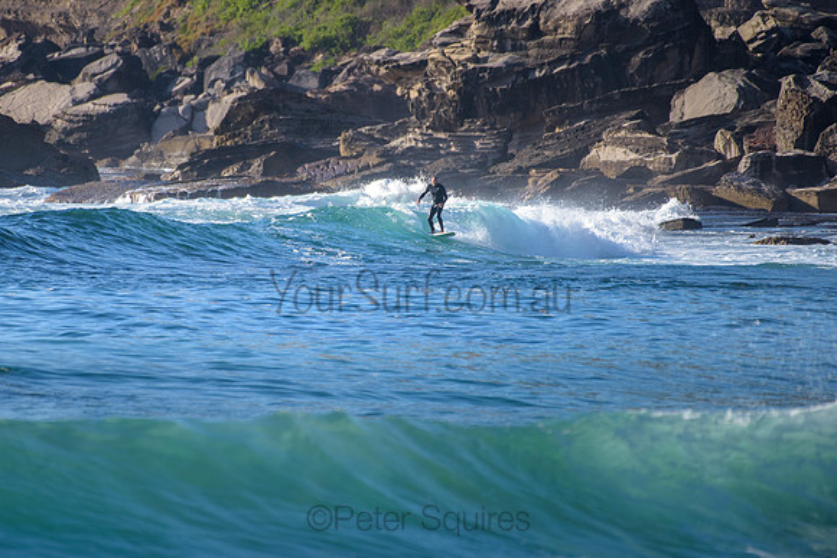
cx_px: 328
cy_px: 223
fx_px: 14263
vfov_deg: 2.2
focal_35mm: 613
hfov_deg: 3.4
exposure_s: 1/2000
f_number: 5.6
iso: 560
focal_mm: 500
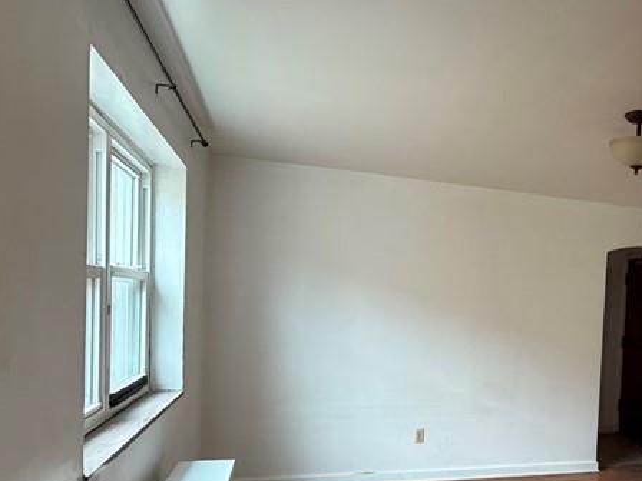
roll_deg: -2.1
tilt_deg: -2.4
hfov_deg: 53.6
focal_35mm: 32
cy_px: 331
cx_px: 499
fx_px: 593
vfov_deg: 43.4
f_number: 2.2
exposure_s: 1/60
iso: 400
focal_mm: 2.22
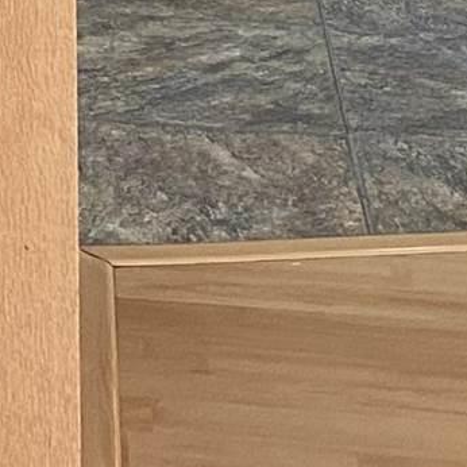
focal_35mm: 204
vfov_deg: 7.4
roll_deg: +1.4
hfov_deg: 8.0
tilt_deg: -3.2
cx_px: -636
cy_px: -1001
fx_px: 3114
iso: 125
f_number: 1.8
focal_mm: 4.25
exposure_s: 1/60
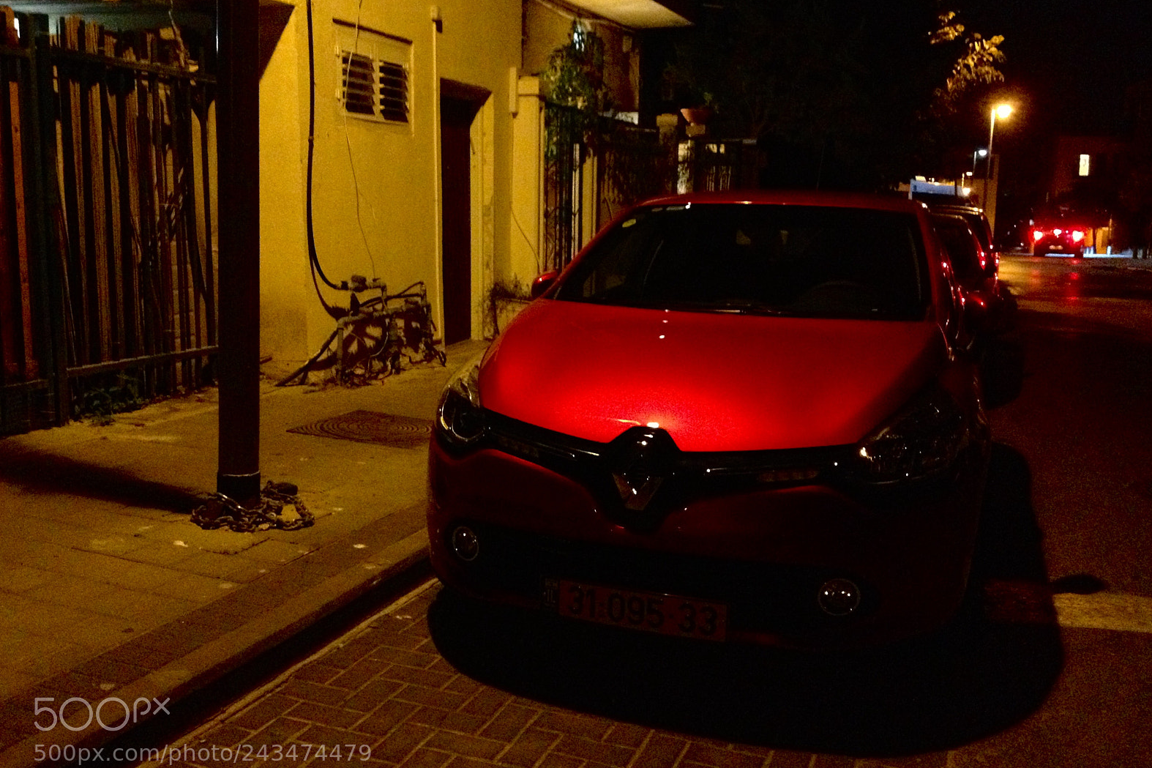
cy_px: 371
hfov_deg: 51.9
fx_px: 1184
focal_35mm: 37
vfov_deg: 35.9
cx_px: 574
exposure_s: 1/17
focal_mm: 4.28
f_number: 2.4
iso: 800
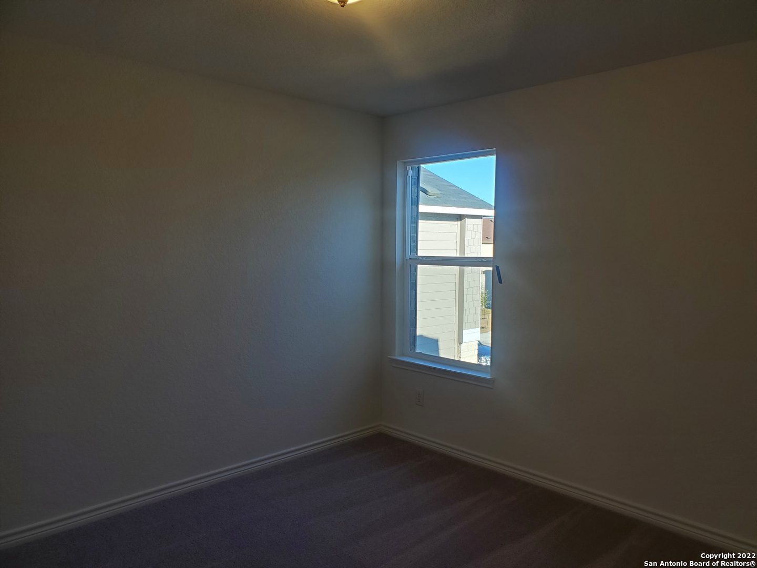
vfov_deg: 53.1
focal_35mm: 26
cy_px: 284
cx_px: 378
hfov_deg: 67.3
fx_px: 569
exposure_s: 1/120
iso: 64
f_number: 2.4
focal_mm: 4.3
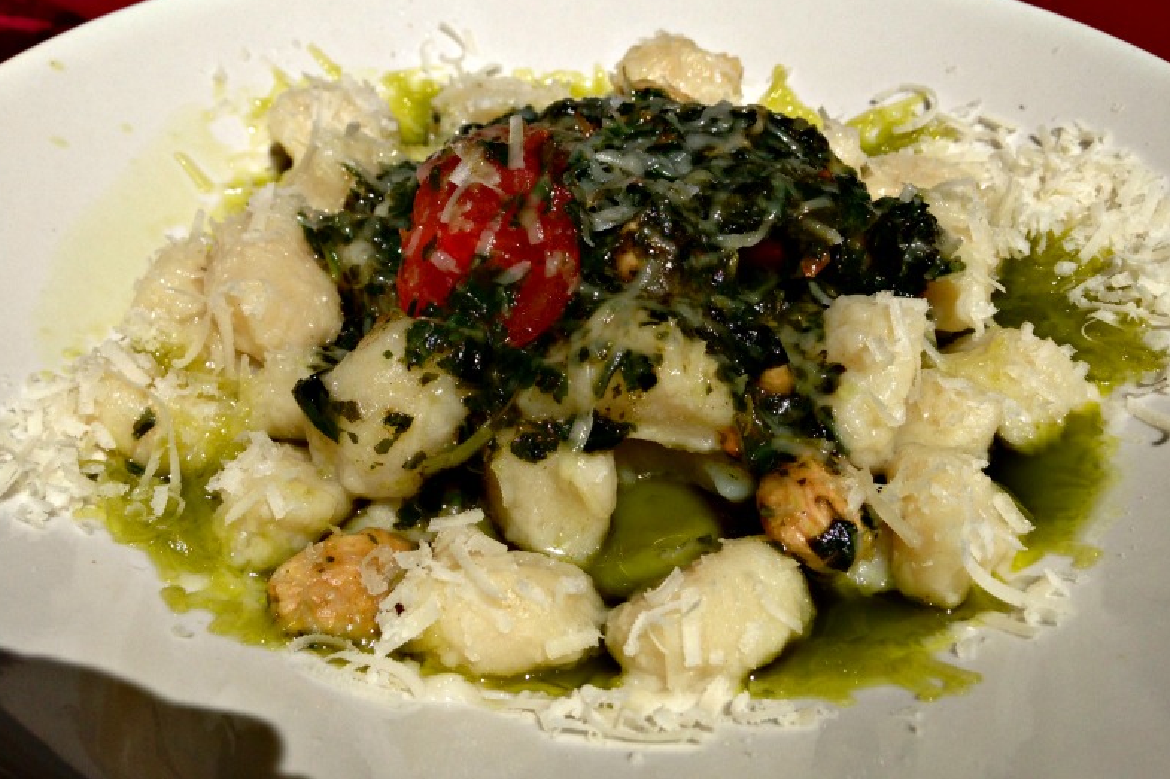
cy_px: 344
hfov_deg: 54.4
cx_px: 580
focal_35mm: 35
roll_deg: +1.4
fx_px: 1137
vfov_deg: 37.8
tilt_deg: -38.8
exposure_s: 1/4184
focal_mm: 4.12
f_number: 2.4
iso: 50
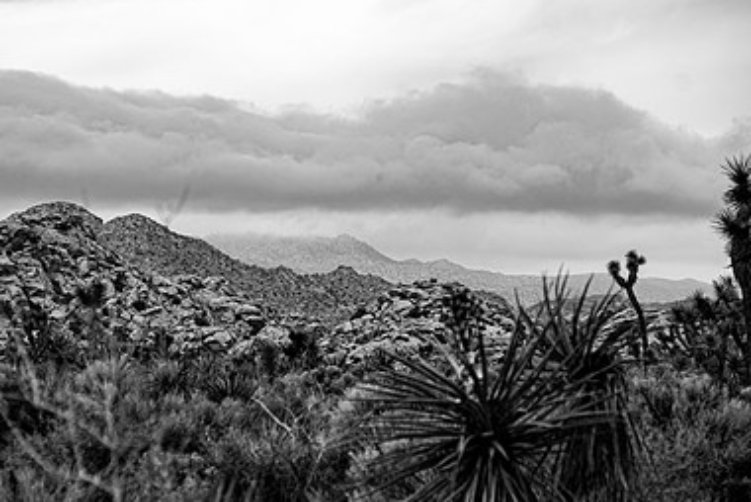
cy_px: 341
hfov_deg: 14.1
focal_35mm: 145
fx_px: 3027
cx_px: 273
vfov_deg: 9.5
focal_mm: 95
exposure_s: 1/1000
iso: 100
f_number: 4
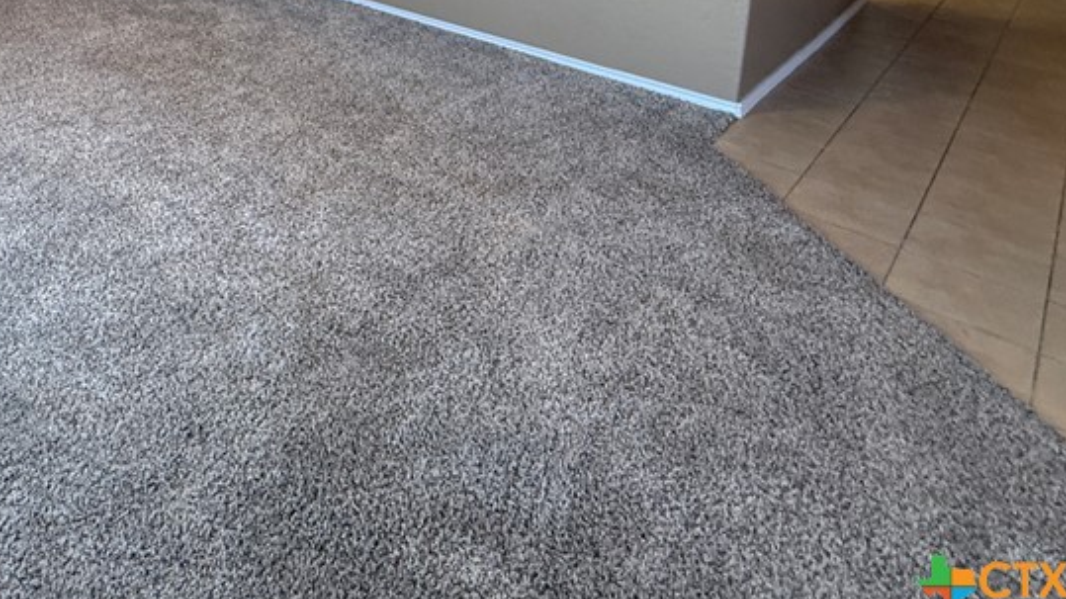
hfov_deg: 60.0
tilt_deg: -9.2
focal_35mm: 29
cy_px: -107
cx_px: 192
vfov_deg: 33.3
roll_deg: -1.4
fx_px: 820
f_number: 2.2
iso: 250
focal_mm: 2.22
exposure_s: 1/120
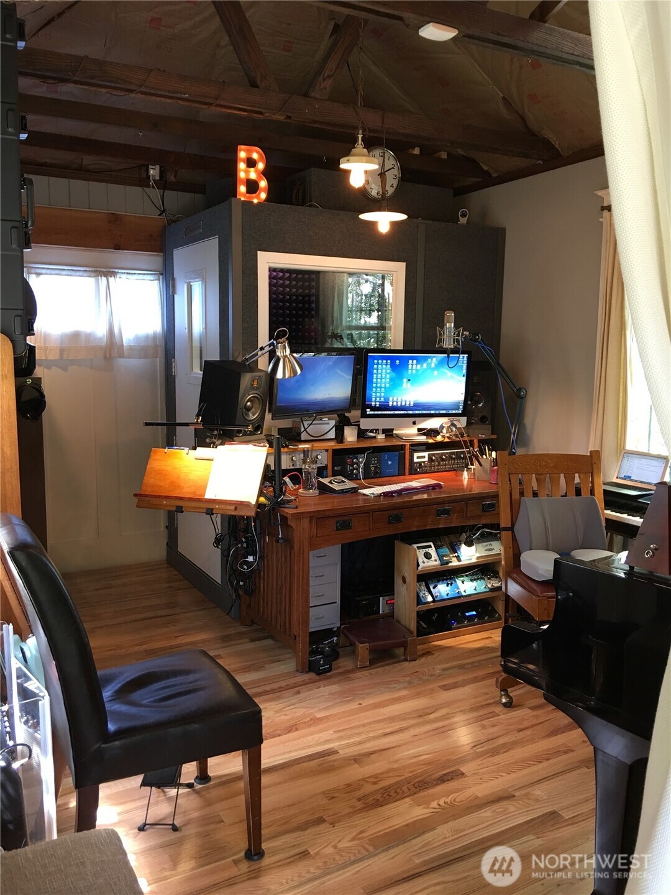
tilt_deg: -8.0
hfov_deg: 48.2
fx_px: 750
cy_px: 448
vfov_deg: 61.7
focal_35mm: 29
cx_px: 336
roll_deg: -0.5
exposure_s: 1/15
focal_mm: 4.15
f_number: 2.2
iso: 40
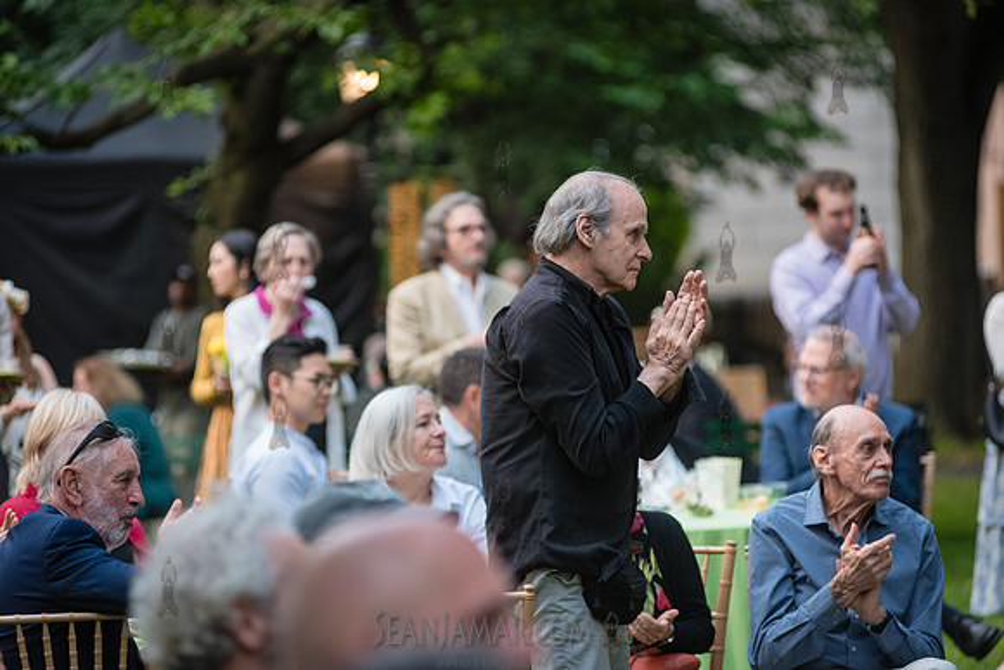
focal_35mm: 187
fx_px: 5207
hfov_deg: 11.0
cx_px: 502
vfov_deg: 7.4
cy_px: 335
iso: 2000
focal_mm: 185
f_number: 4
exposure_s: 1/320
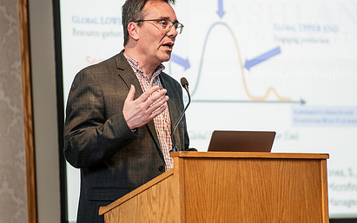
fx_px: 2802
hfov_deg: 7.3
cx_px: 164
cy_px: 92
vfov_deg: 4.6
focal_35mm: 288
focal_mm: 200
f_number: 3.2
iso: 1000
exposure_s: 1/200
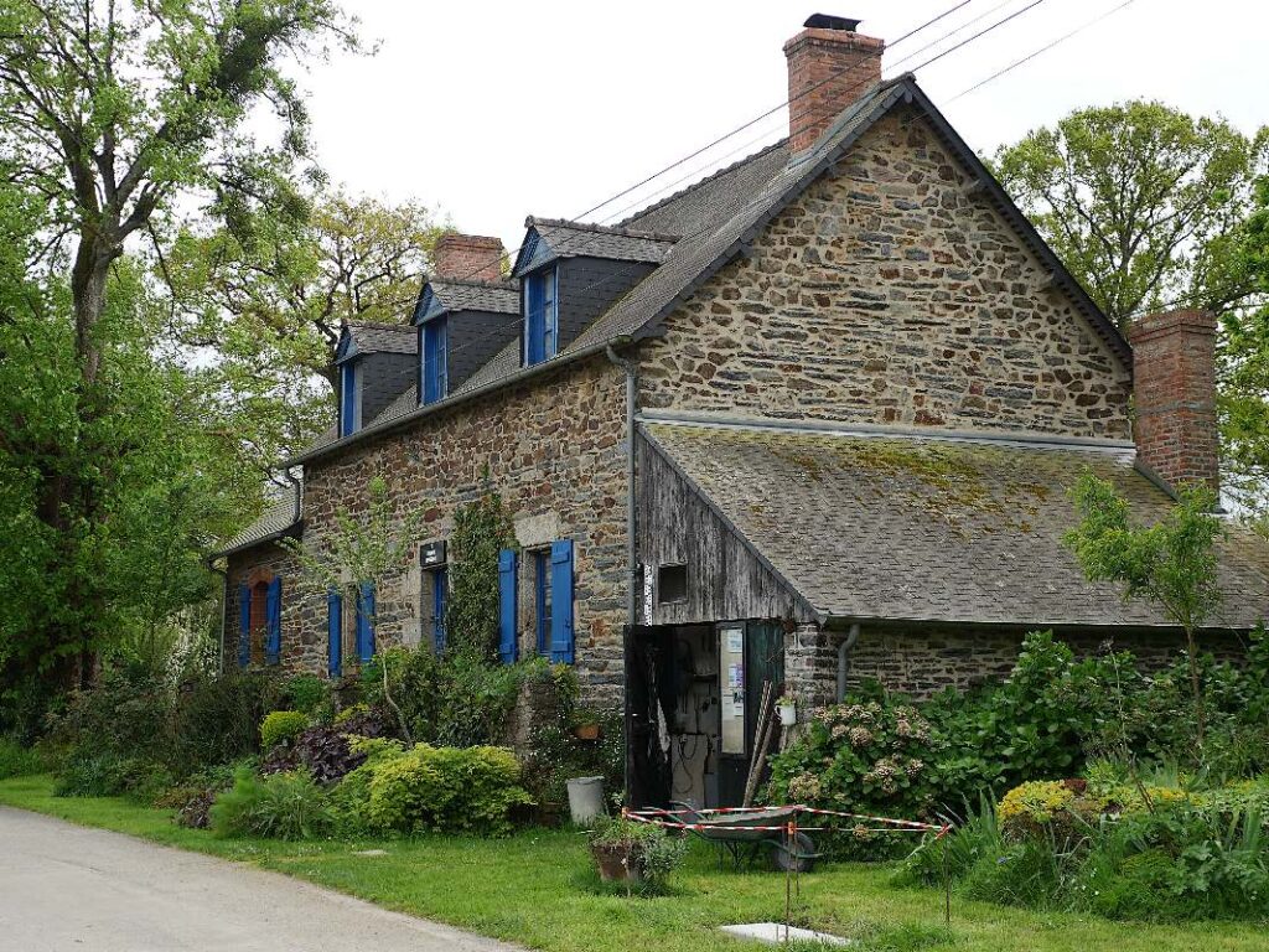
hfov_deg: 38.2
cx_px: 634
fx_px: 1833
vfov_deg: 29.1
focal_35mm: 50
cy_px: 476
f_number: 3.2
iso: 200
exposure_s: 1/640
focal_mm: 25
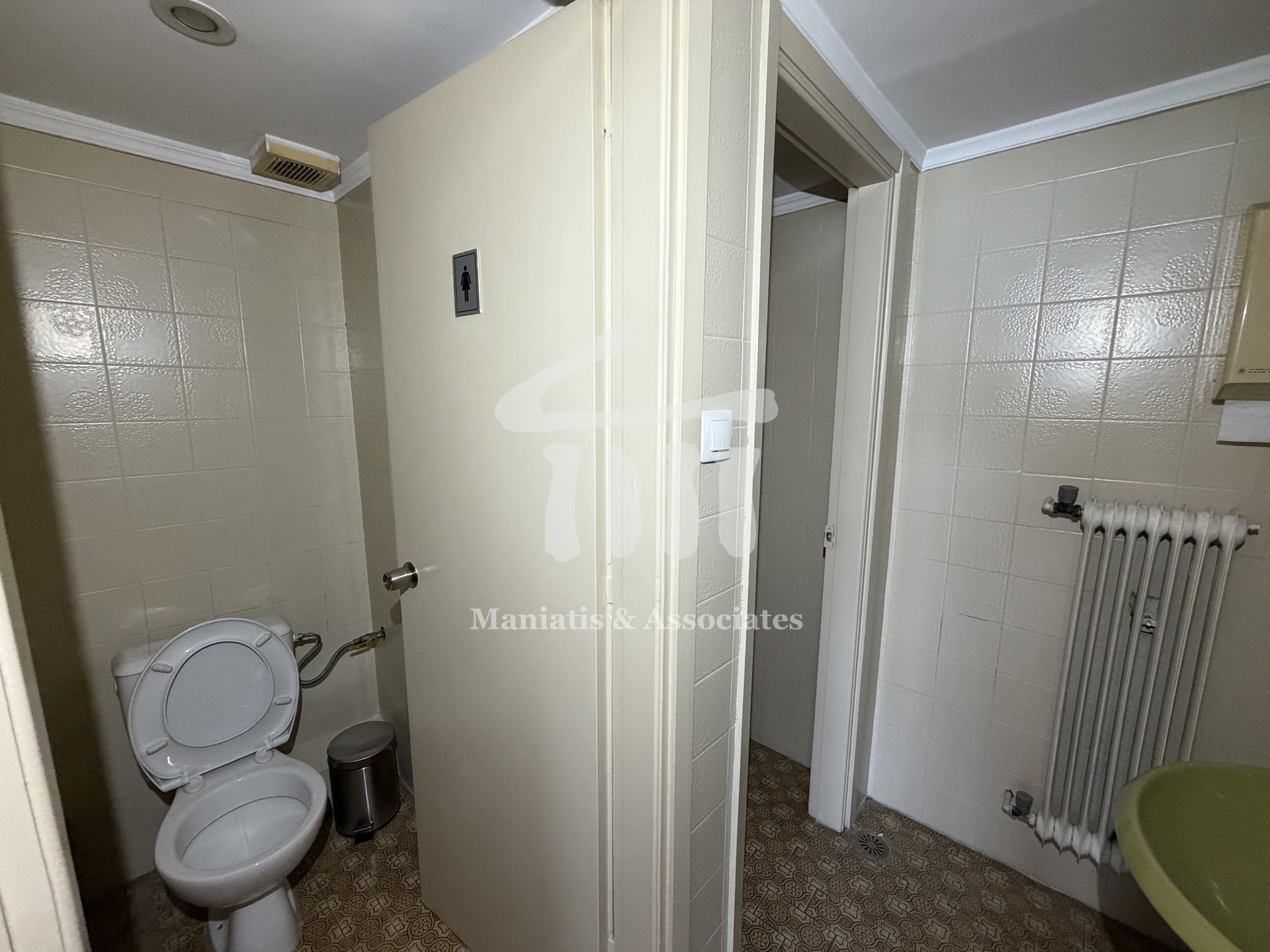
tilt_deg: -9.0
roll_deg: +0.3
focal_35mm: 14
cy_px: 476
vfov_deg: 85.7
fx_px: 514
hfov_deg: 102.1
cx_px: 635
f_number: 2.2
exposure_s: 1/69
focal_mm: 2.22
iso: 320
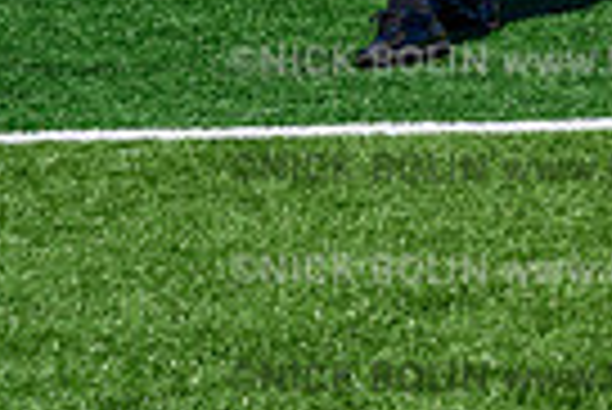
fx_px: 5071
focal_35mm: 298
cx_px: 1278
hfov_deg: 6.7
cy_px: -354
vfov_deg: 4.6
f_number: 8
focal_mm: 70
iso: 160
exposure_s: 1/640
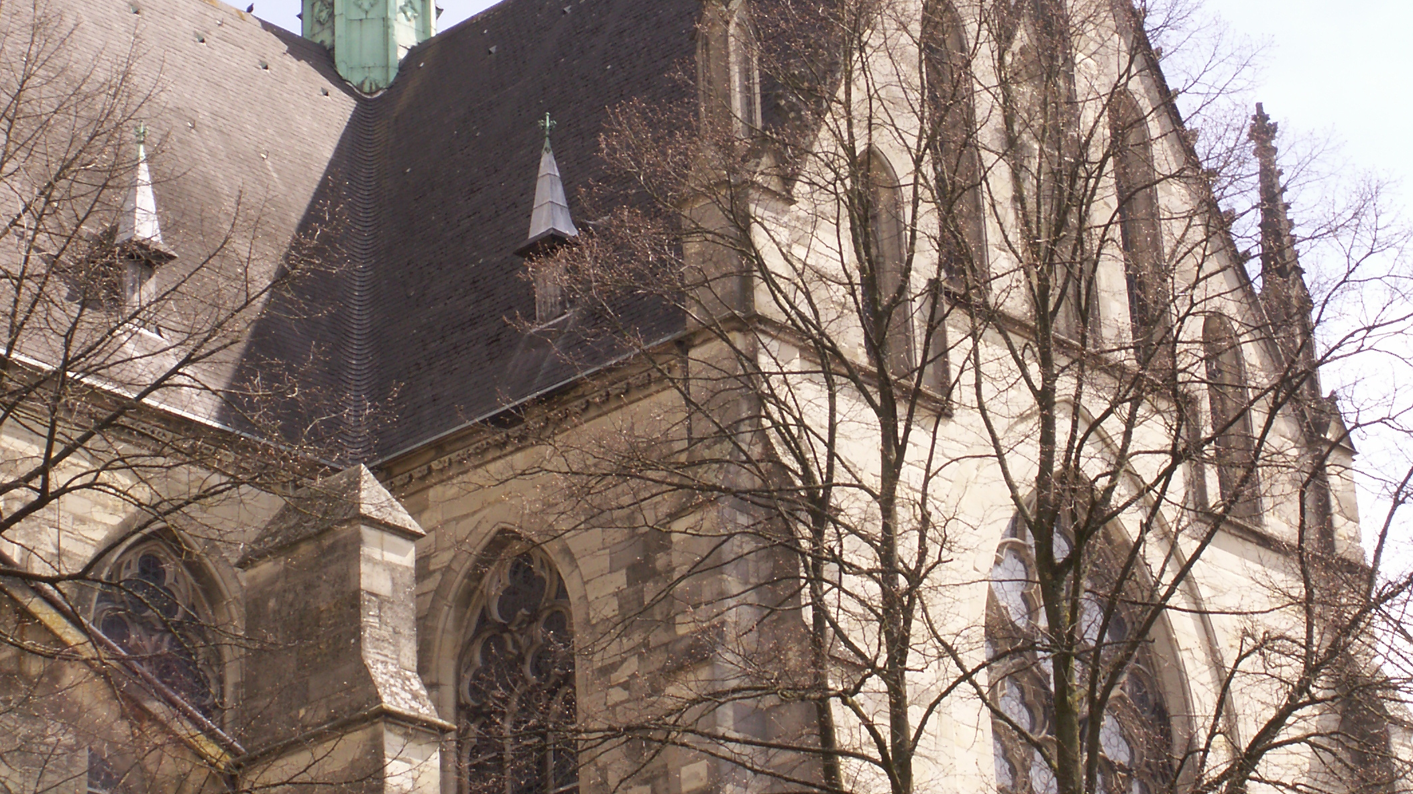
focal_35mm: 99
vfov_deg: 12.1
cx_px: 705
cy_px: 82
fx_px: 3709
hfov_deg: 21.6
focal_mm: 11.39
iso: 50
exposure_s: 1/125
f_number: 6.3
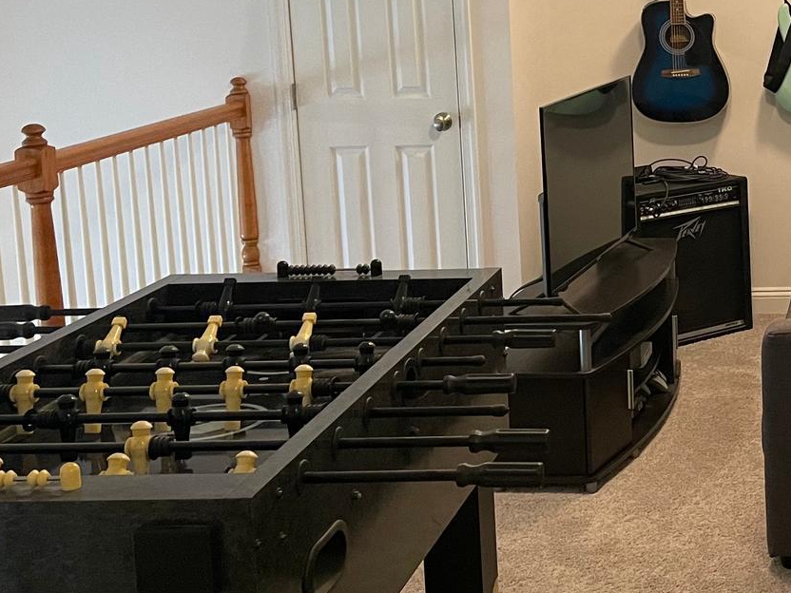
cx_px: 839
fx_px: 1462
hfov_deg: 28.0
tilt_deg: -7.5
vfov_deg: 22.7
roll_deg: +1.4
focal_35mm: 64
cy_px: 158
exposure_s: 1/60
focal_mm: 4.2
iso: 250
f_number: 1.6
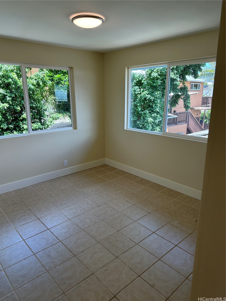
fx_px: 209
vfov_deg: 71.6
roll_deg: -0.1
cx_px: 113
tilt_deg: -13.7
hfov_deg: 56.8
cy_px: 150
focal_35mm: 24
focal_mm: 6.86
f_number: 1.78
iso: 80
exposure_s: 1/208
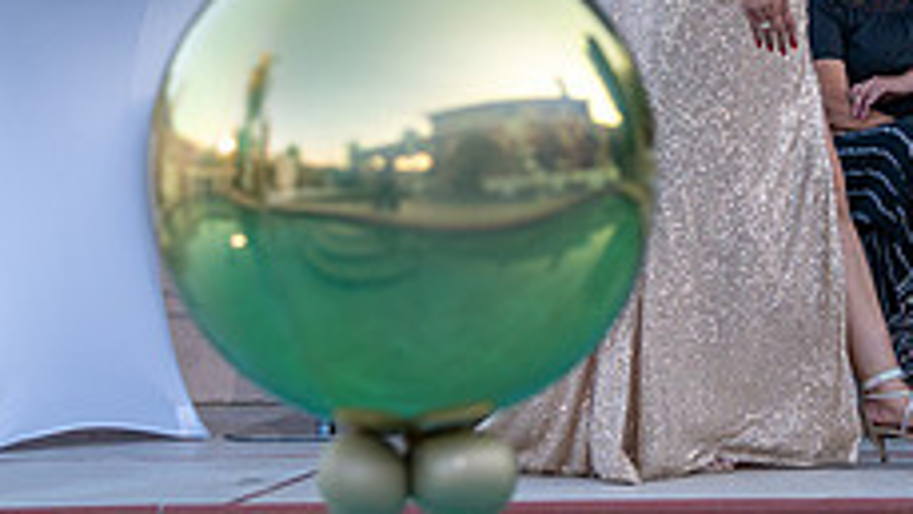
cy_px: 16
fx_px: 3536
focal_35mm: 146
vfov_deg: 8.3
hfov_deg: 14.4
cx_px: 953
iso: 320
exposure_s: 1/640
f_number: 4
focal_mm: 55
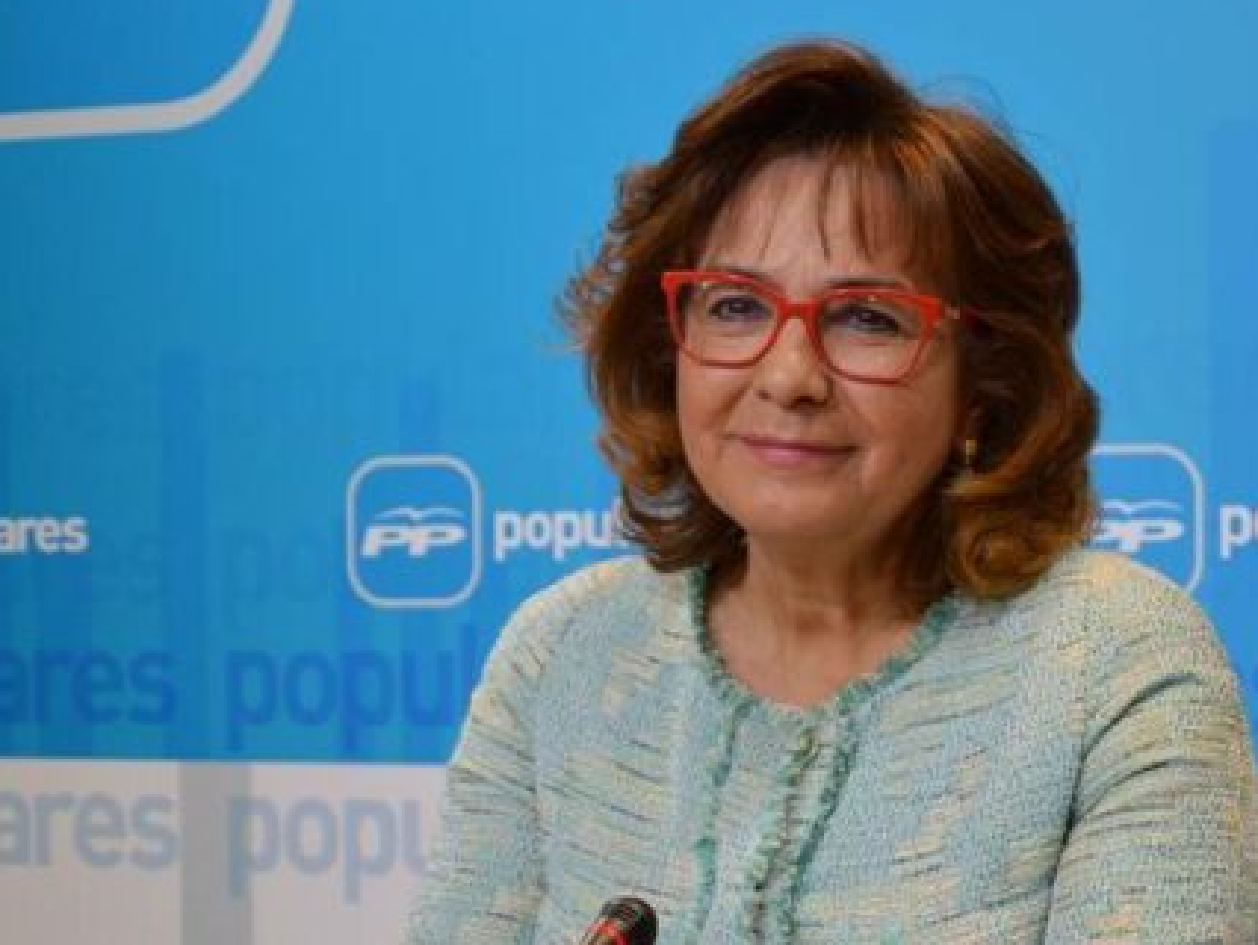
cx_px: 753
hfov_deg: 13.8
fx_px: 5195
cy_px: 672
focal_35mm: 143
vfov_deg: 10.4
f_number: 5.6
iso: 720
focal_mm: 55
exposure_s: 1/60
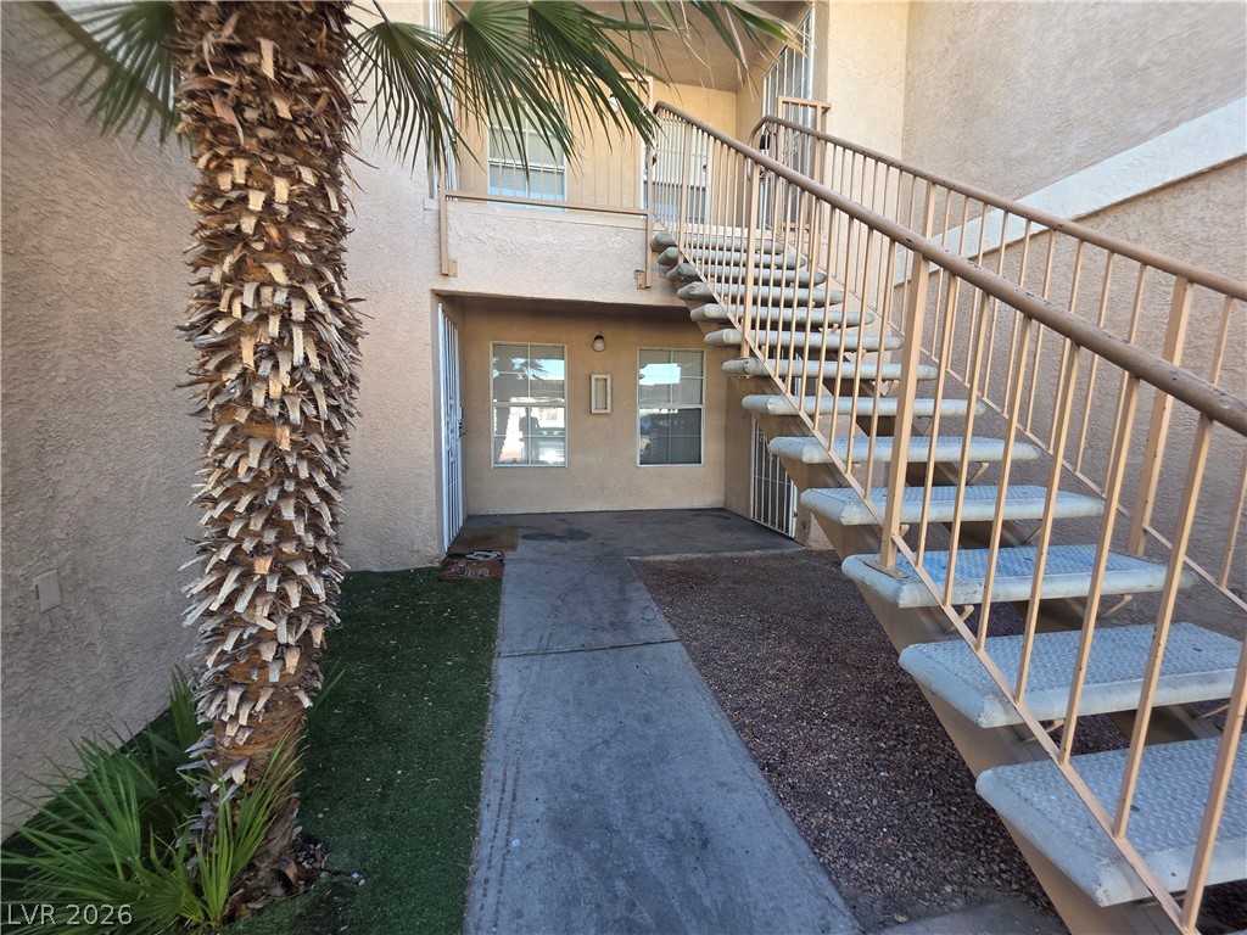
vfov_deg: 89.9
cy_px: 468
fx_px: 468
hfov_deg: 106.2
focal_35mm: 13
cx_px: 624
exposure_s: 1/120
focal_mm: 2.2
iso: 32
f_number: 1.9
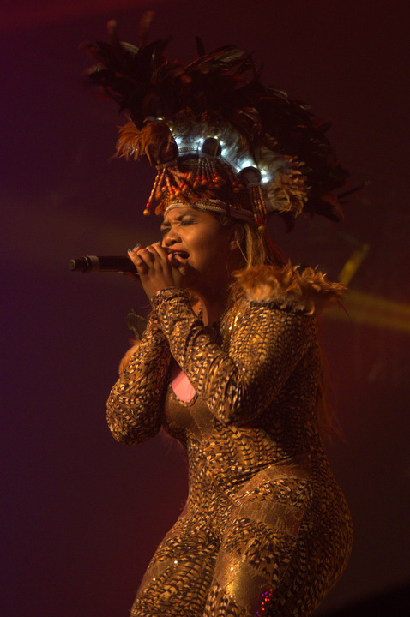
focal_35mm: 142
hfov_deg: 9.6
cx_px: 205
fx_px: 2441
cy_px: 308
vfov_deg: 14.4
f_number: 4
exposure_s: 1/100
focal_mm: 95
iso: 2500
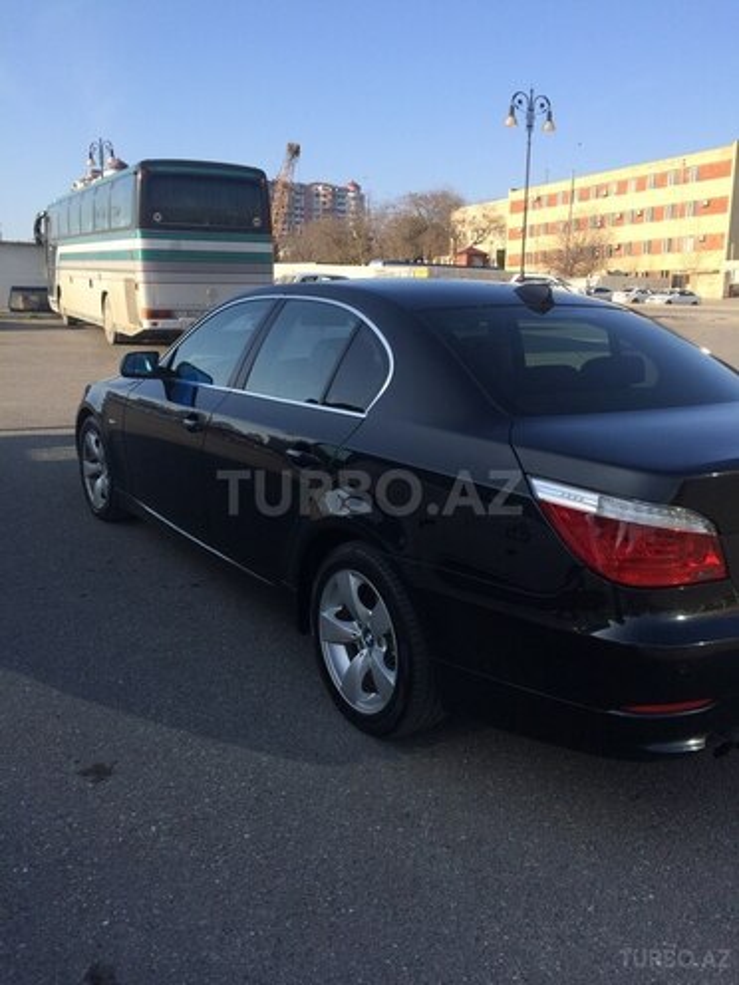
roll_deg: +0.8
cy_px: 492
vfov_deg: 61.7
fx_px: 825
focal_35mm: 29
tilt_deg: -13.8
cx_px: 370
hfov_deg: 48.2
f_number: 2.2
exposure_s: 1/1001
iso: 32
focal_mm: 4.15
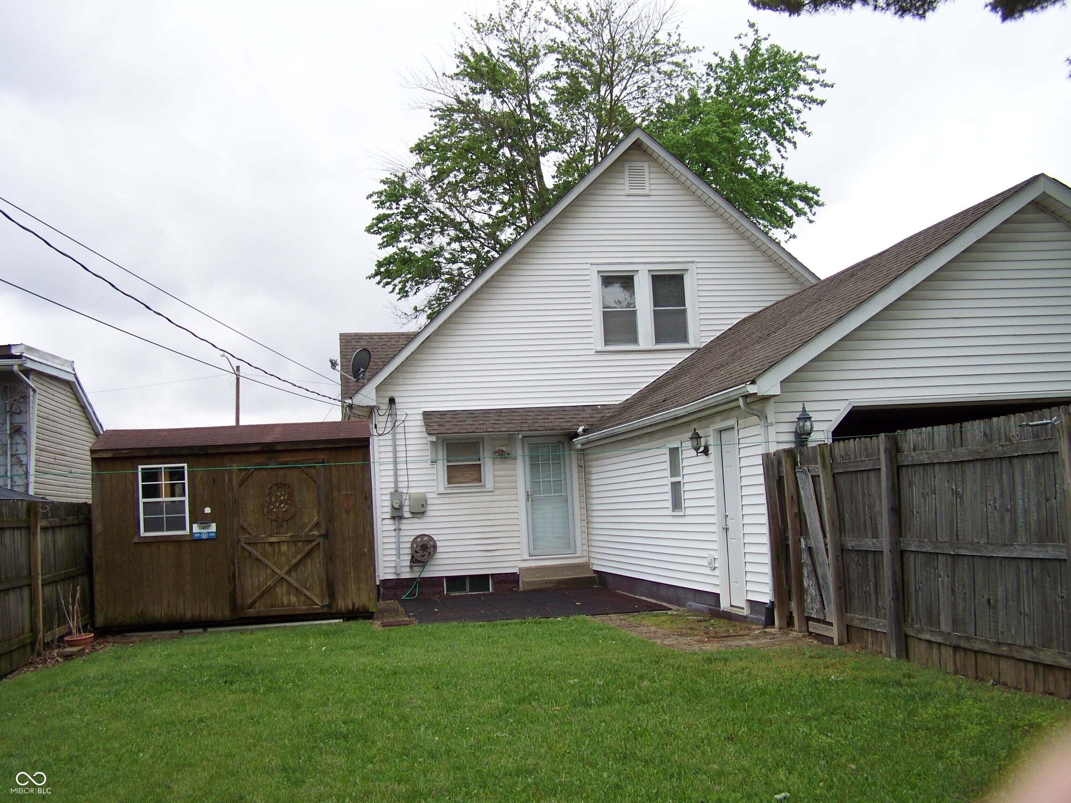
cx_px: 536
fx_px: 1176
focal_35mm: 38
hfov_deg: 49.0
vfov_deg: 37.7
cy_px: 402
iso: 64
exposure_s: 1/400
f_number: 2.8
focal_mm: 6.3
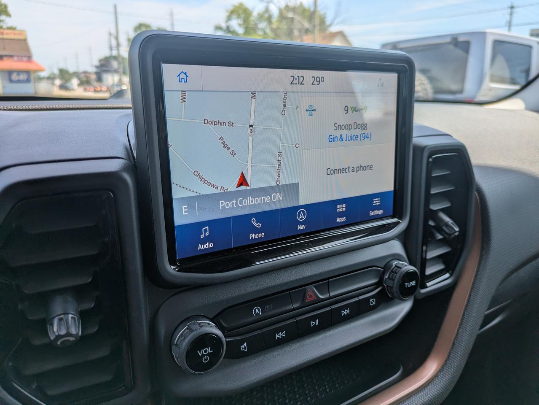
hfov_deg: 69.4
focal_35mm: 25
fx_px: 389
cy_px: 202
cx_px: 270
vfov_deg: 54.9
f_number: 1.89
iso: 42
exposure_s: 1/836
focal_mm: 5.43
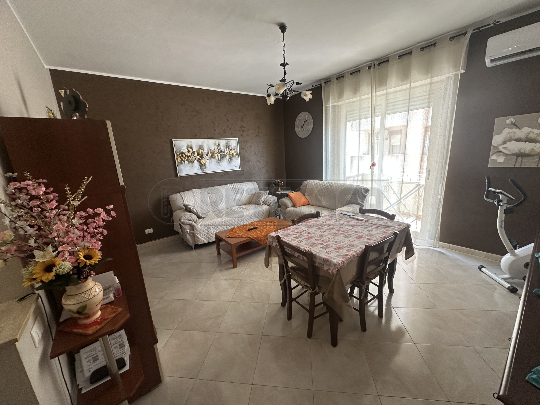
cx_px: 270
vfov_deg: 85.7
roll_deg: +3.1
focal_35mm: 14
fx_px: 218
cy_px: 202
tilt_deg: -13.0
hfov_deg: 102.1
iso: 160
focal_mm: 2.22
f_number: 2.2
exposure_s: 1/99
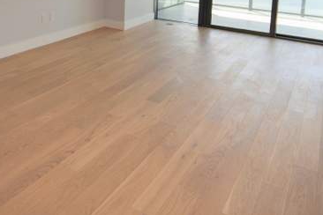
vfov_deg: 33.4
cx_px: 106
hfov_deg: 53.3
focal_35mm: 35
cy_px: -17
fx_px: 314
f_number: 4
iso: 100
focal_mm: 16
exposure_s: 1/250
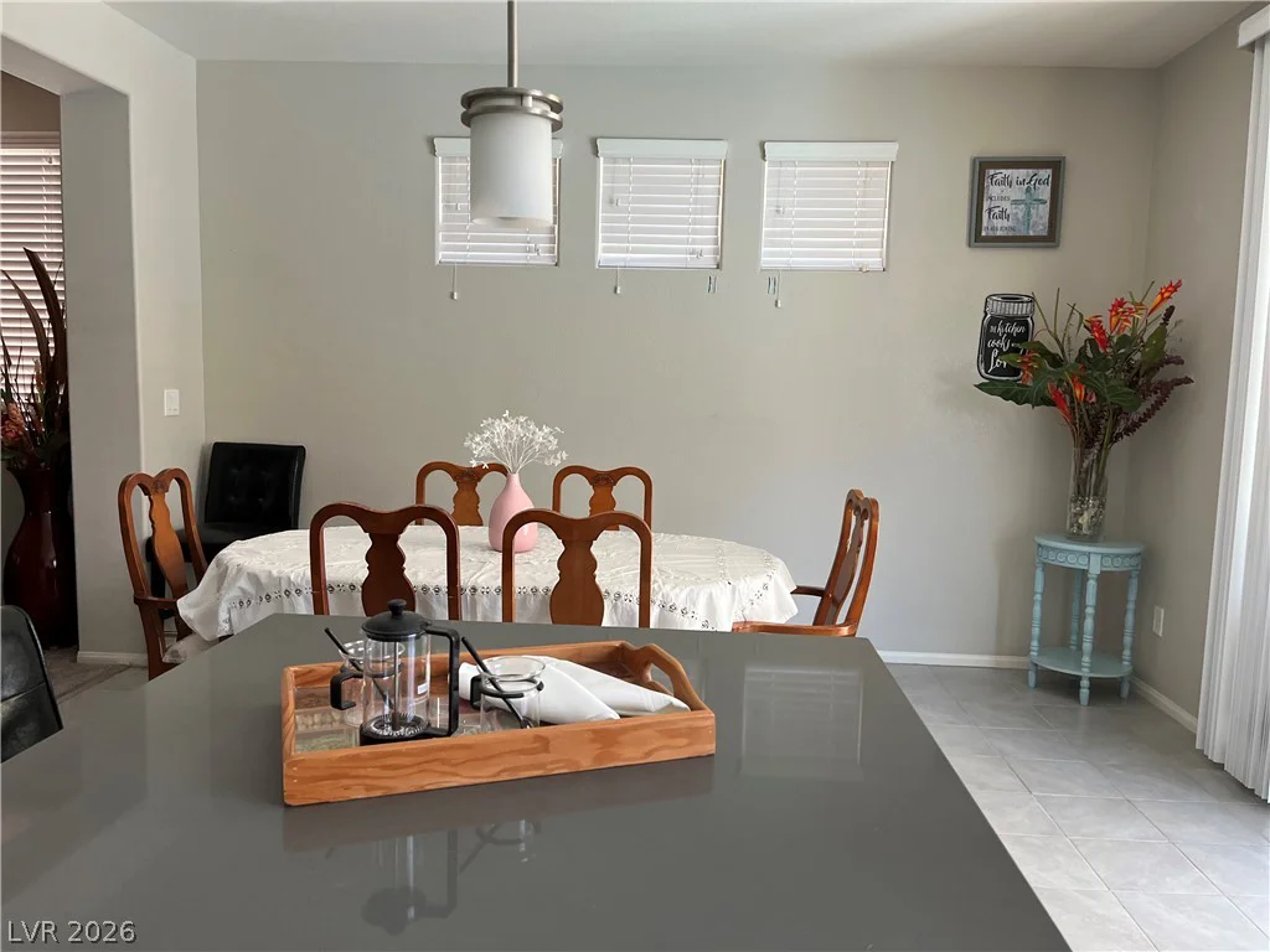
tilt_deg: -6.8
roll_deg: -1.5
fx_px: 954
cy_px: 476
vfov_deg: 53.1
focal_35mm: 26
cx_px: 635
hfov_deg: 67.3
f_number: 1.6
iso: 125
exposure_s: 1/121
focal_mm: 5.1
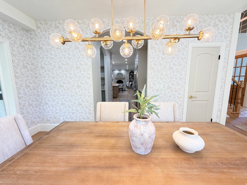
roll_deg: +0.4
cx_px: 124
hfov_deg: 102.1
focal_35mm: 14
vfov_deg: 85.7
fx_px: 100
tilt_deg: -8.6
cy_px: 92
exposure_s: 1/120
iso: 200
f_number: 2.2
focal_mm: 2.22
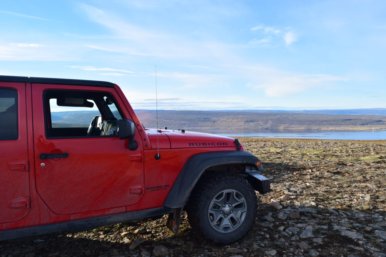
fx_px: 289
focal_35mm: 27
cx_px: 193
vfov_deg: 47.9
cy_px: 128
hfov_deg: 67.4
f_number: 10
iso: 400
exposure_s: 1/250
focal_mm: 18
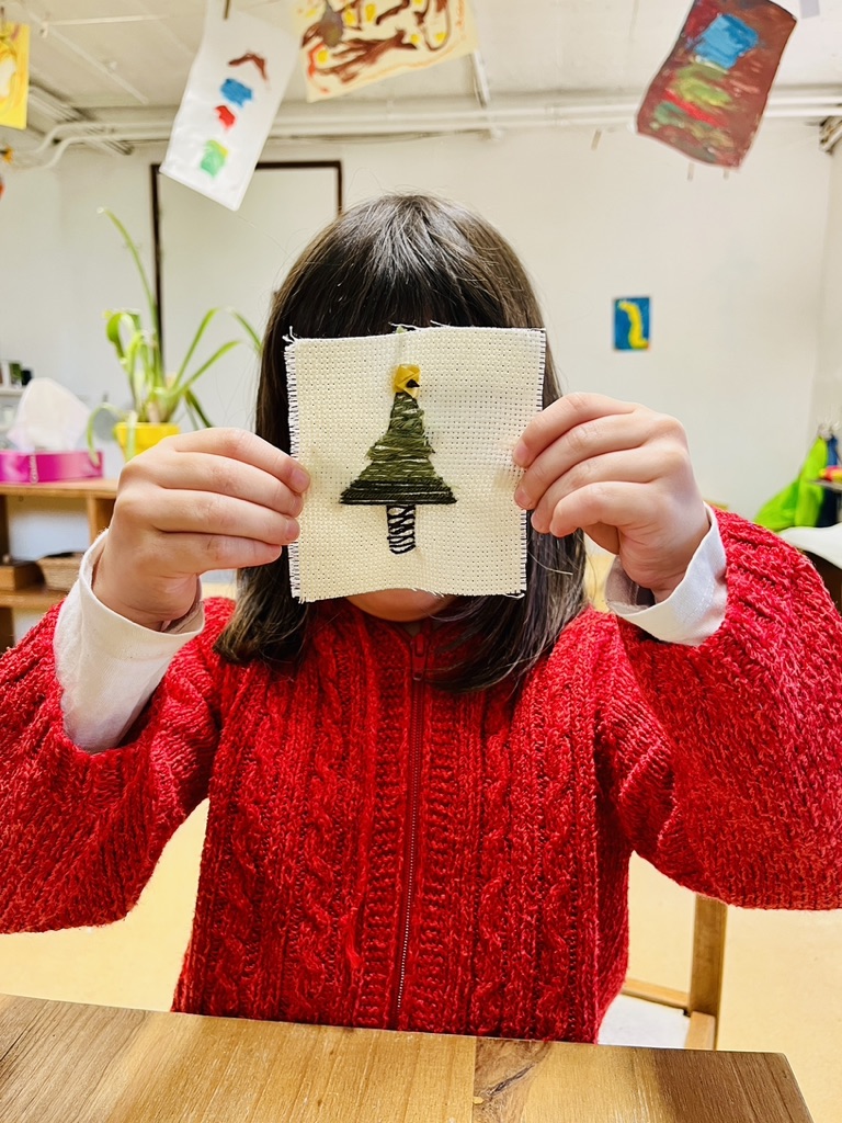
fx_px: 843
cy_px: 562
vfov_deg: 67.3
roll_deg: -1.9
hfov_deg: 53.1
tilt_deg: -10.2
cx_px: 421
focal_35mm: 26
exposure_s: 1/50
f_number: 1.6
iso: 80
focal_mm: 5.1
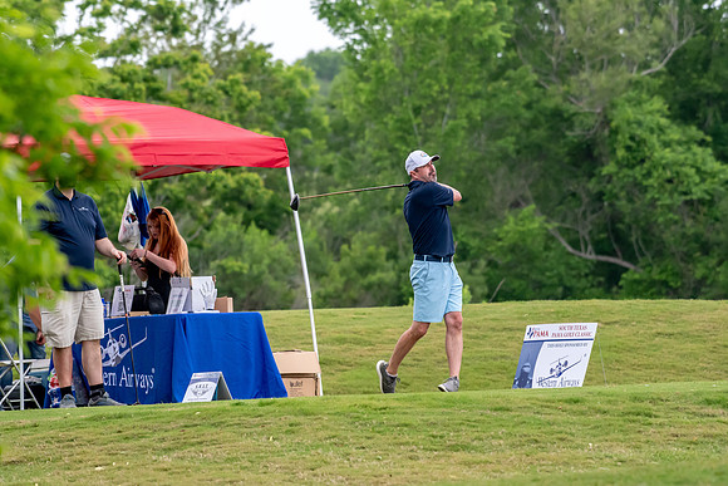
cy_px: 243
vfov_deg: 3.4
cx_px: 364
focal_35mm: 405
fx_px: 8192
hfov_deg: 5.1
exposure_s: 1/2000
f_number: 5.6
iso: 1600
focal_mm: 270
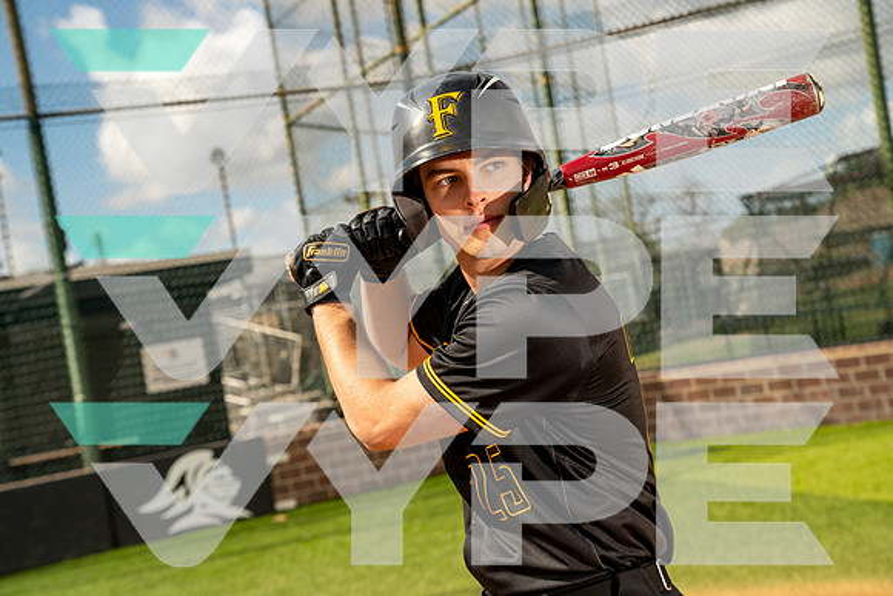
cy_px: 298
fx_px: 1588
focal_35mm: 64
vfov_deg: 21.3
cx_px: 446
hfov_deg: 31.4
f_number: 5.6
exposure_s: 1/250
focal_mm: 64
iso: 100
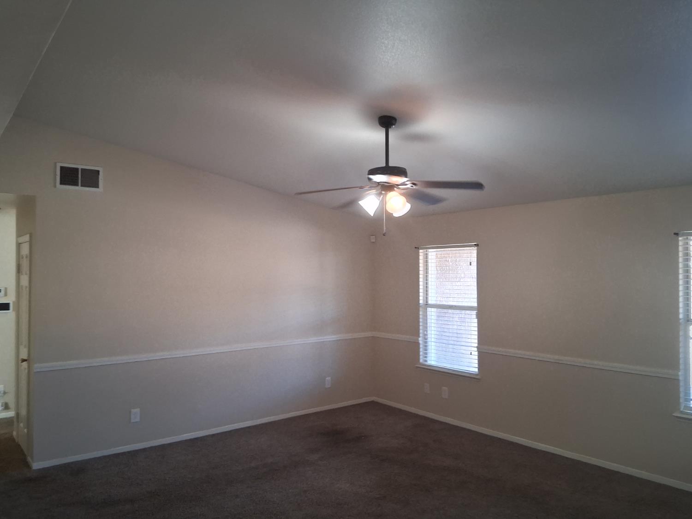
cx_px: 346
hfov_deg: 67.3
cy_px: 260
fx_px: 520
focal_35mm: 26
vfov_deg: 53.1
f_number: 1.8
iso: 320
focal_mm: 3.98
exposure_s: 1/50
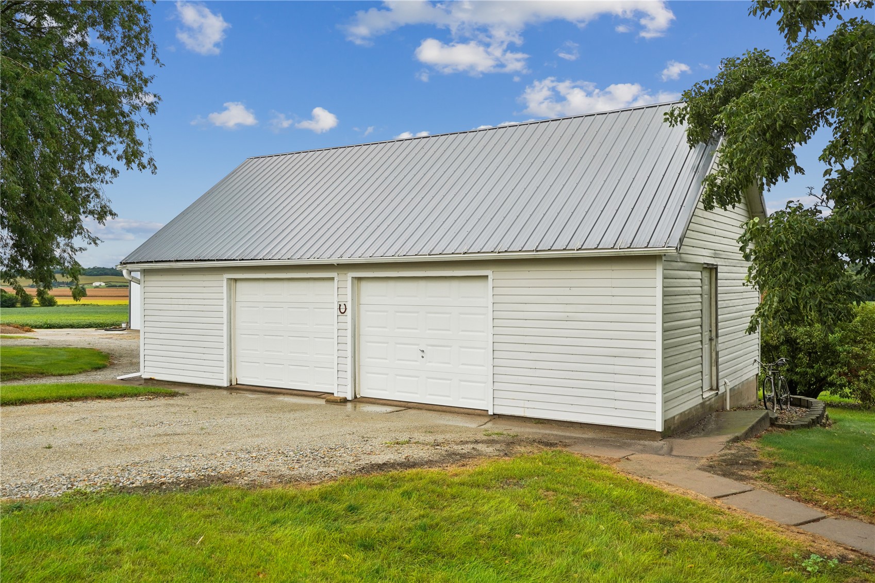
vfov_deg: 42.3
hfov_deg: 60.3
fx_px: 753
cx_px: 438
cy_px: 292
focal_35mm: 31
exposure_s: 1/200
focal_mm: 31
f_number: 9
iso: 400
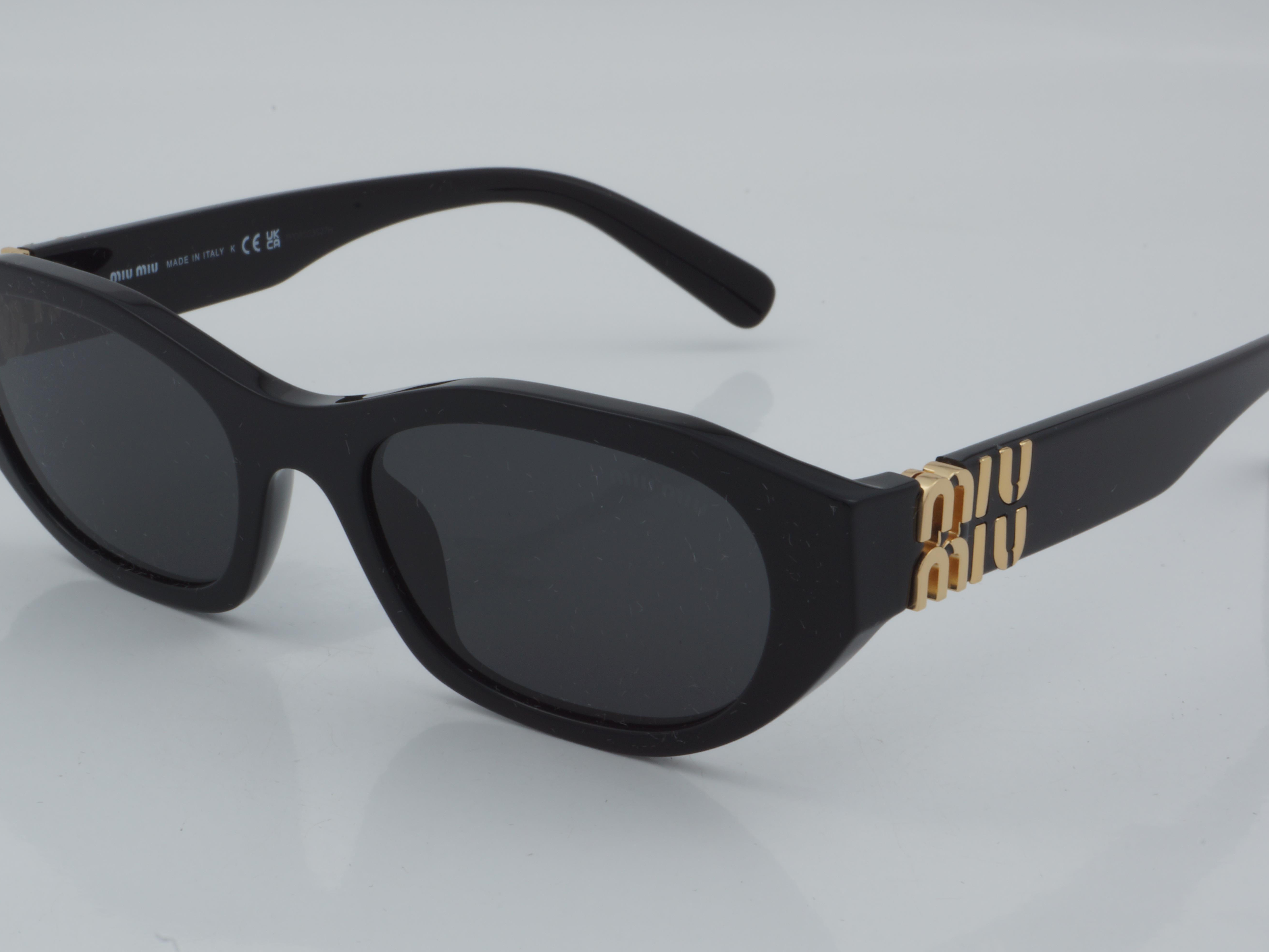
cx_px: 623
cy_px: 476
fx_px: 3006
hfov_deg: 23.8
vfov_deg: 18.0
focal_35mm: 82
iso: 100
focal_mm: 50
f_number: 32
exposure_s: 1/4
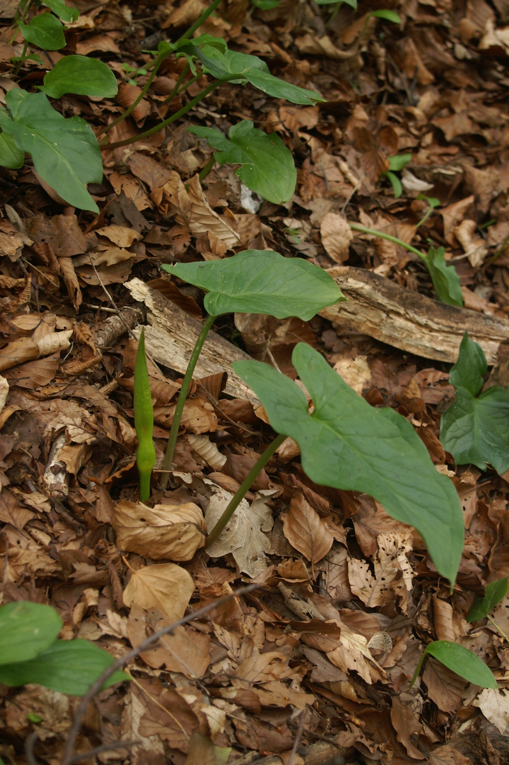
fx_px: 1593
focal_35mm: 75
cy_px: 382
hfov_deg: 18.2
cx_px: 254
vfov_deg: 27.0
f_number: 6.3
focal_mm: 50
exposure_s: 1/15
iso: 200
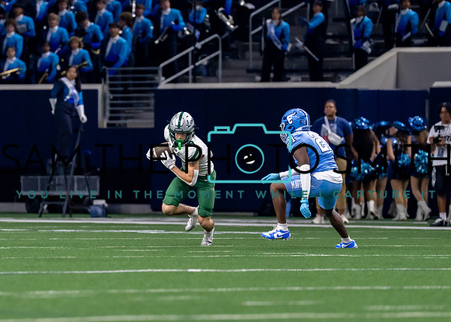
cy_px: 146
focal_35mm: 414
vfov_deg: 3.5
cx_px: 157
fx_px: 5299
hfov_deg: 4.9
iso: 1600
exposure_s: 1/1000
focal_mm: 200
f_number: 2.8
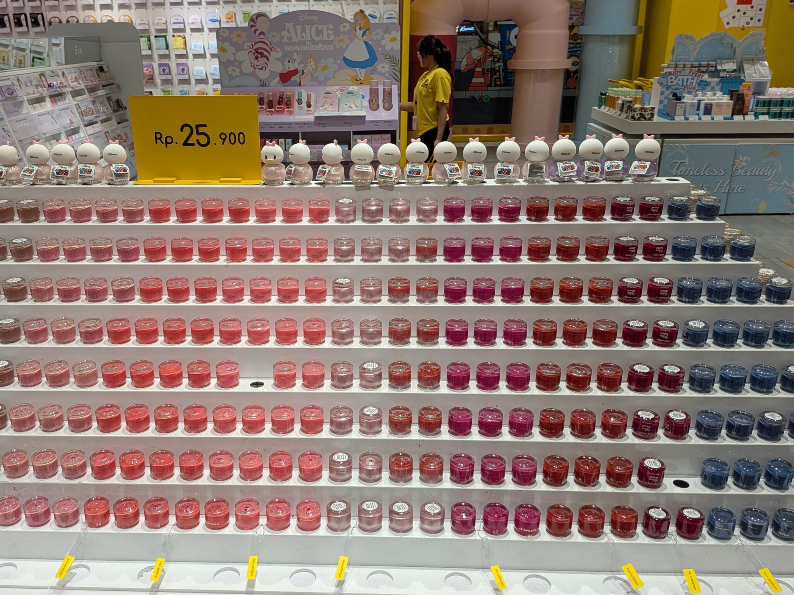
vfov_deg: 46.8
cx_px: 359
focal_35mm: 30
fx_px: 688
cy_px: 317
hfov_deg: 59.9
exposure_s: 1/209
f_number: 1.7
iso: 48
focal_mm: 4.53
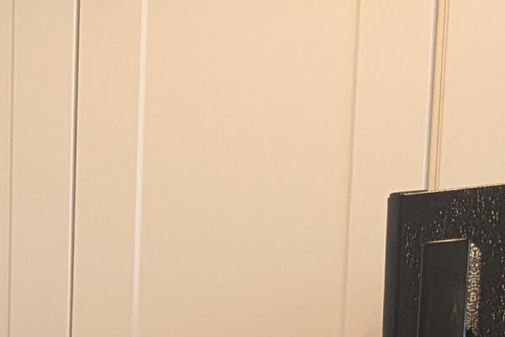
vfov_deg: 9.8
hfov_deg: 14.2
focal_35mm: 126
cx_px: -433
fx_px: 1768
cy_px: 753
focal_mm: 6.9
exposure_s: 1/60
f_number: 1.68
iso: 283
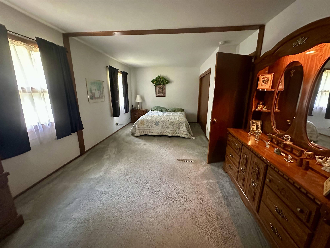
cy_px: 124
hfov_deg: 102.1
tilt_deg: -14.0
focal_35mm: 14
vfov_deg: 85.7
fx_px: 133
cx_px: 165
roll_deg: -0.9
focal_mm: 2.22
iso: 1000
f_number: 2.2
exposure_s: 1/60
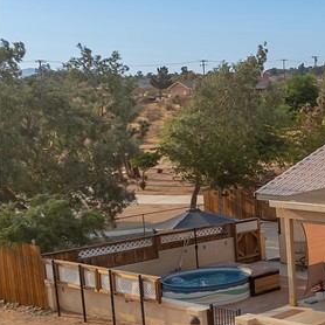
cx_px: 593
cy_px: 217
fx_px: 829
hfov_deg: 17.7
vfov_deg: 22.1
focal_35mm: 78
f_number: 2.8
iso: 120
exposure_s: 1/1600
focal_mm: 12.29
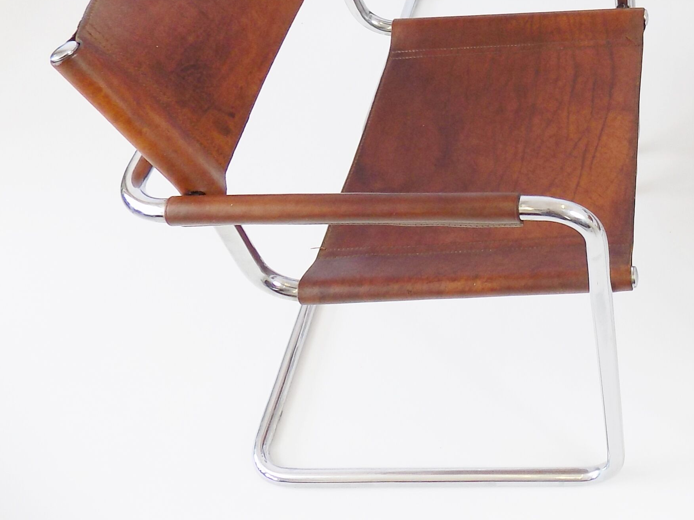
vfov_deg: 28.7
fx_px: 962
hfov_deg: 35.2
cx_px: 724
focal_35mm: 48
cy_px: 23
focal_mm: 4
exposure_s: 1/40
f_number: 3.1
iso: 80
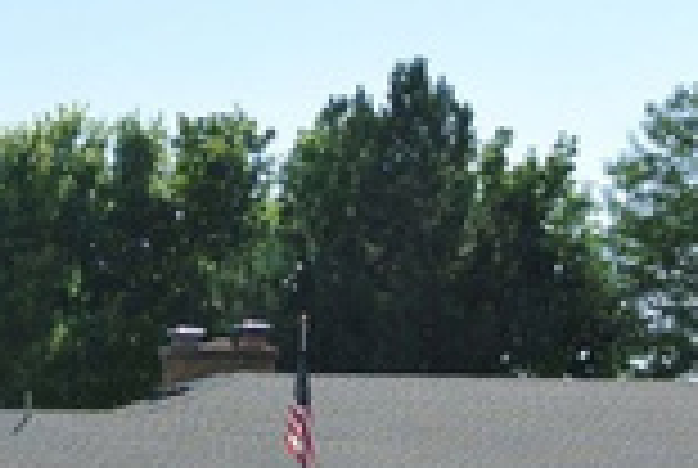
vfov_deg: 8.3
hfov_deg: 12.4
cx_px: 266
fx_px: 3205
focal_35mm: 165
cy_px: 418
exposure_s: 1/800
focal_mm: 15.1
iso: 100
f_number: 5
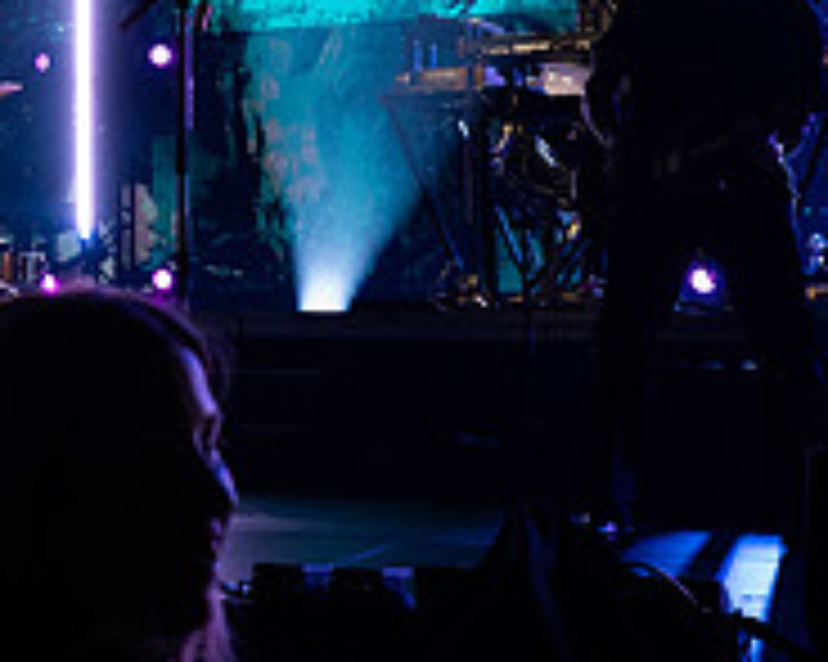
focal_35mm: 90
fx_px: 2204
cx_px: -192
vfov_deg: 16.6
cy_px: -59
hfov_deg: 19.9
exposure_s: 1/640
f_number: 3.2
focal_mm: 24
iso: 2500
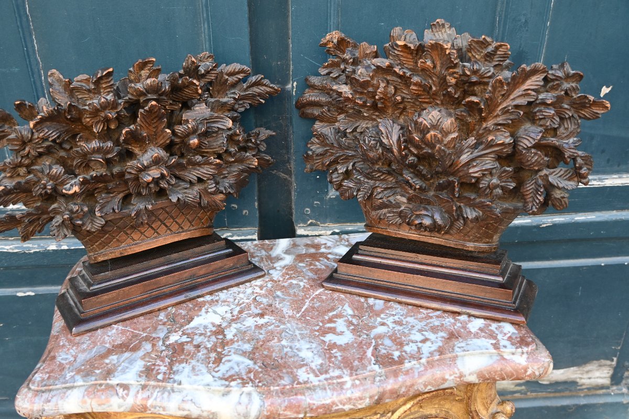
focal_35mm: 37
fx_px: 642
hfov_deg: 52.2
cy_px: 210
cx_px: 314
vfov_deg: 36.2
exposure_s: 1/200
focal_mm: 24.5
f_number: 3.8
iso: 400
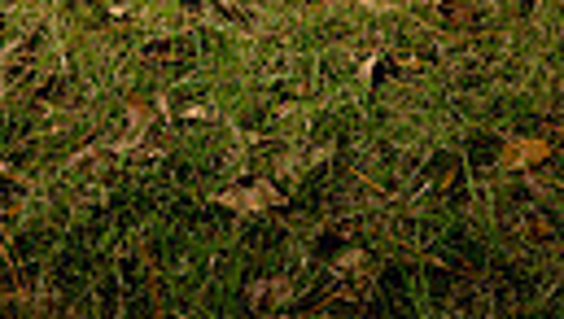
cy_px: -507
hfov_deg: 22.4
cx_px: 219
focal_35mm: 95
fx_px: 1423
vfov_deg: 10.5
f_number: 4.5
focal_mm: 26
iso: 160
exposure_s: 1/250
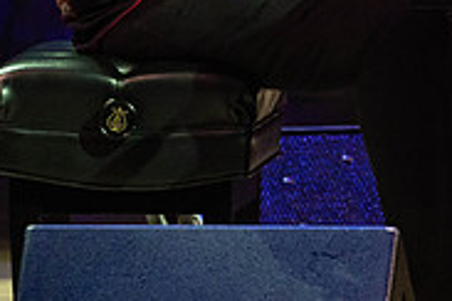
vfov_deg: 1.1
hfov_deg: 1.6
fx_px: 15944
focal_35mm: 1270
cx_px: 408
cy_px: -159
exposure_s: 1/320
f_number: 5.6
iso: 3200
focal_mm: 400
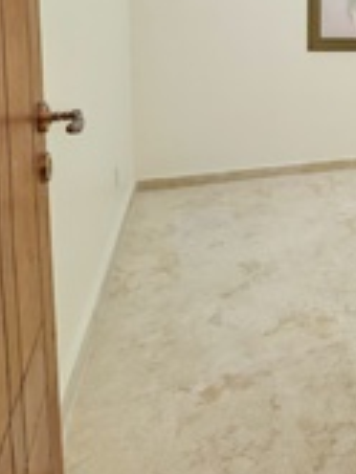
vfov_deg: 47.7
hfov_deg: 31.5
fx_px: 493
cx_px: 452
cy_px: 76
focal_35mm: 36
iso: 200
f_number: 2
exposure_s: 1/40
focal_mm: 1.82
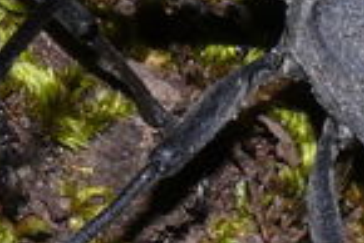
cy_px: -75
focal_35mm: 630
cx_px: 26
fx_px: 6376
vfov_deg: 2.2
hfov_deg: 3.3
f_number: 11
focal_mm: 21.9
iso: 100
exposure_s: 1/640
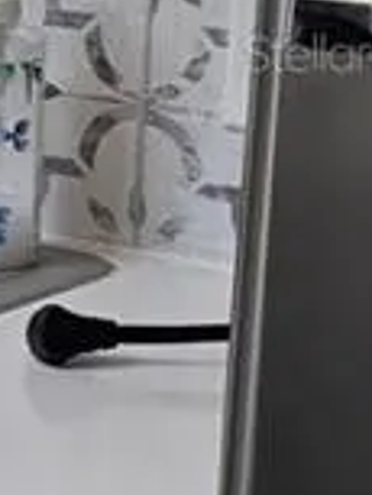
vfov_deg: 10.9
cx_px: -983
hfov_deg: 6.9
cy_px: 52
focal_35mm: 180
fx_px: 2576
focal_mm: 6.25
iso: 32
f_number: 1.7
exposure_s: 1/120
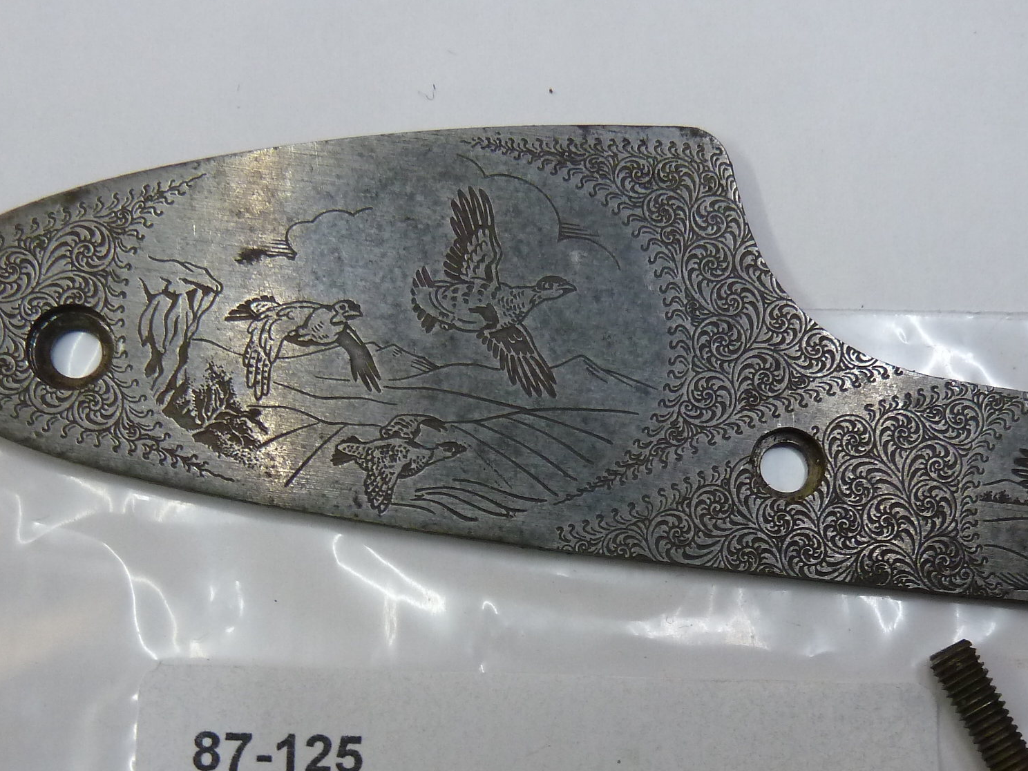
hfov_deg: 43.8
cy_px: 660
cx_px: 528
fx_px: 1277
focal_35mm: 43
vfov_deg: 32.3
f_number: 3.3
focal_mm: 4.1
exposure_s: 1/30
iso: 200
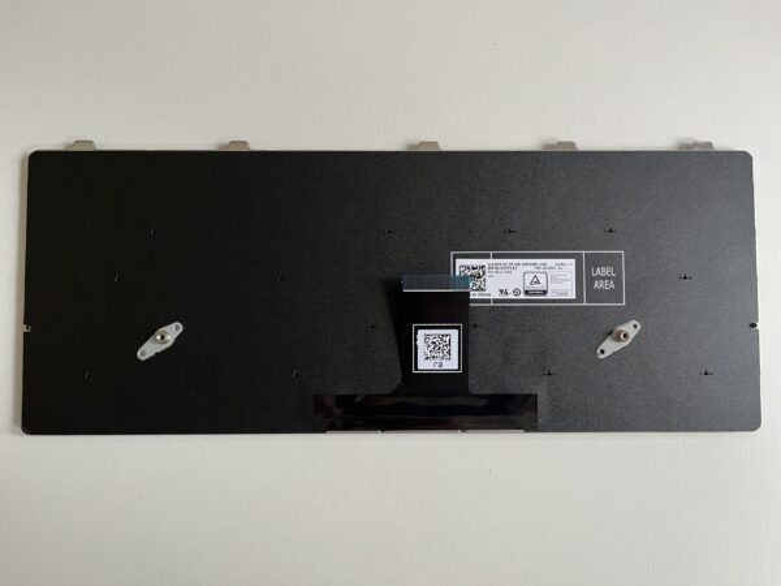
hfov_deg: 67.3
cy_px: 293
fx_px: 587
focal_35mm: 26
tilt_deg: -88.3
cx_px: 390
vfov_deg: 53.1
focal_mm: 5.1
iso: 125
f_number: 1.6
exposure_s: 1/70
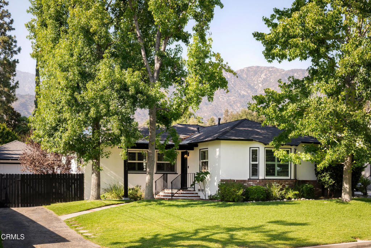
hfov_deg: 39.6
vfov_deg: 27.0
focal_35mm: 50
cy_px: 124
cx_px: 186
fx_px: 515
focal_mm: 50
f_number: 9
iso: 64
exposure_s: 1/200
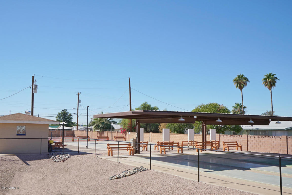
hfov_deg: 63.7
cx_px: 146
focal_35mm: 29
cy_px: 98
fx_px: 235
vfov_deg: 45.0
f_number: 14
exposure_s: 1/125
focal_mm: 29
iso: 100
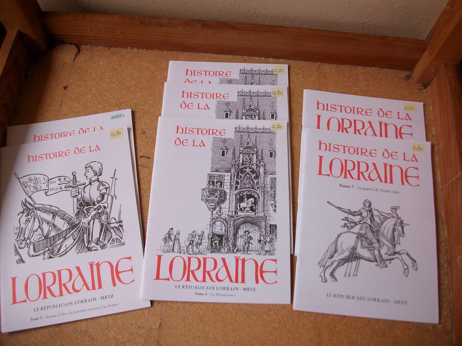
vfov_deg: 44.2
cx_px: 231
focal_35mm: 32
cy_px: 173
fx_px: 427
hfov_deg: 56.8
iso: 80
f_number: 2.9
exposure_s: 1/53.2
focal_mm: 5.7
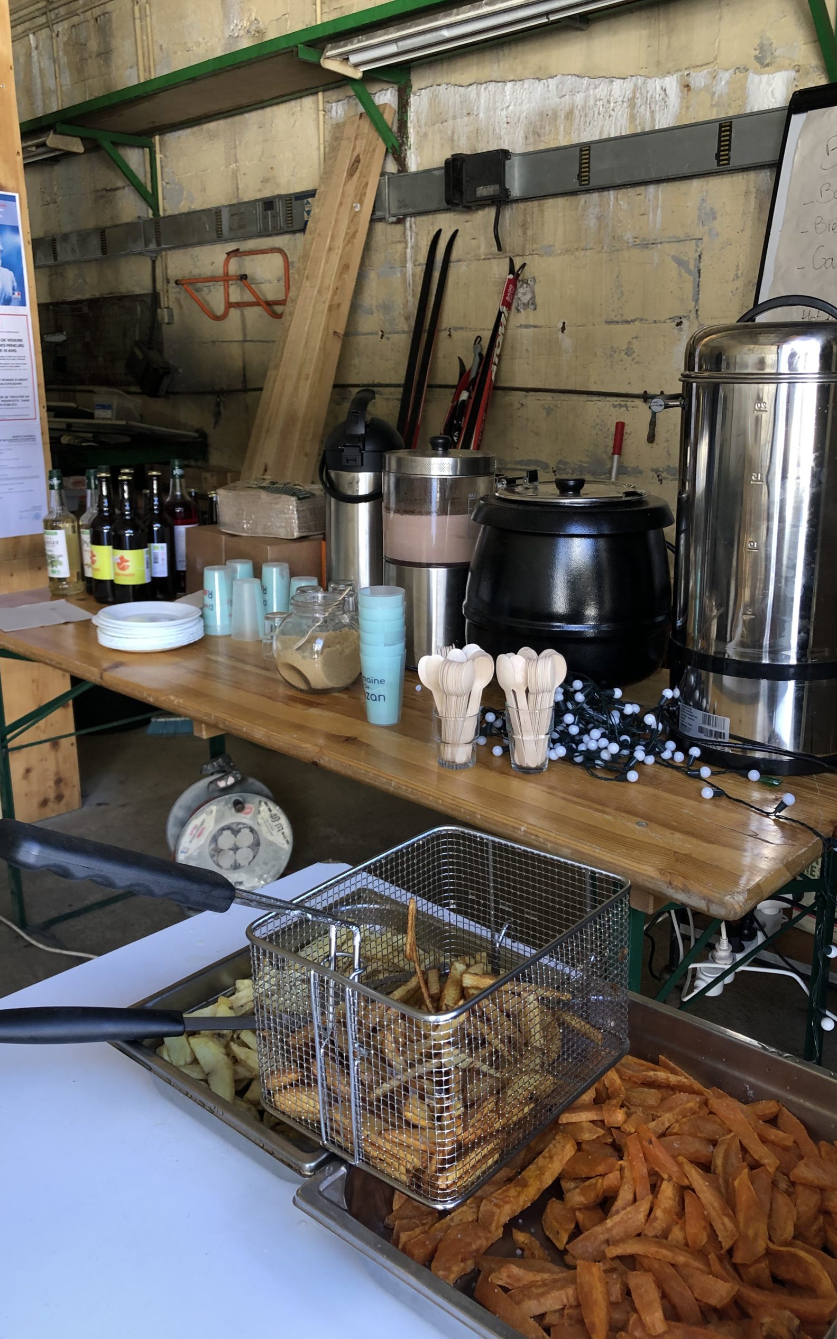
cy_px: 672
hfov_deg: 41.8
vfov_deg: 62.9
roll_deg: +2.0
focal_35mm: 30
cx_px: 414
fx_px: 1095
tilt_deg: -14.2
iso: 32
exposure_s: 1/33
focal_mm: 3.99
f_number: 1.8
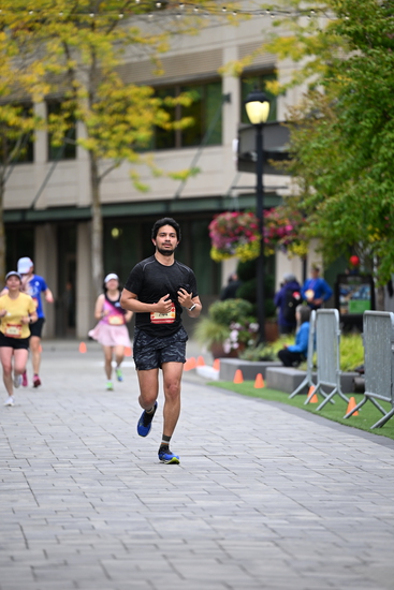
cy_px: 295
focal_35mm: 190
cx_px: 197
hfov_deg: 7.2
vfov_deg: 10.8
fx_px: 3117
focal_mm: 190
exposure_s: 1/2000
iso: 640
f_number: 2.8
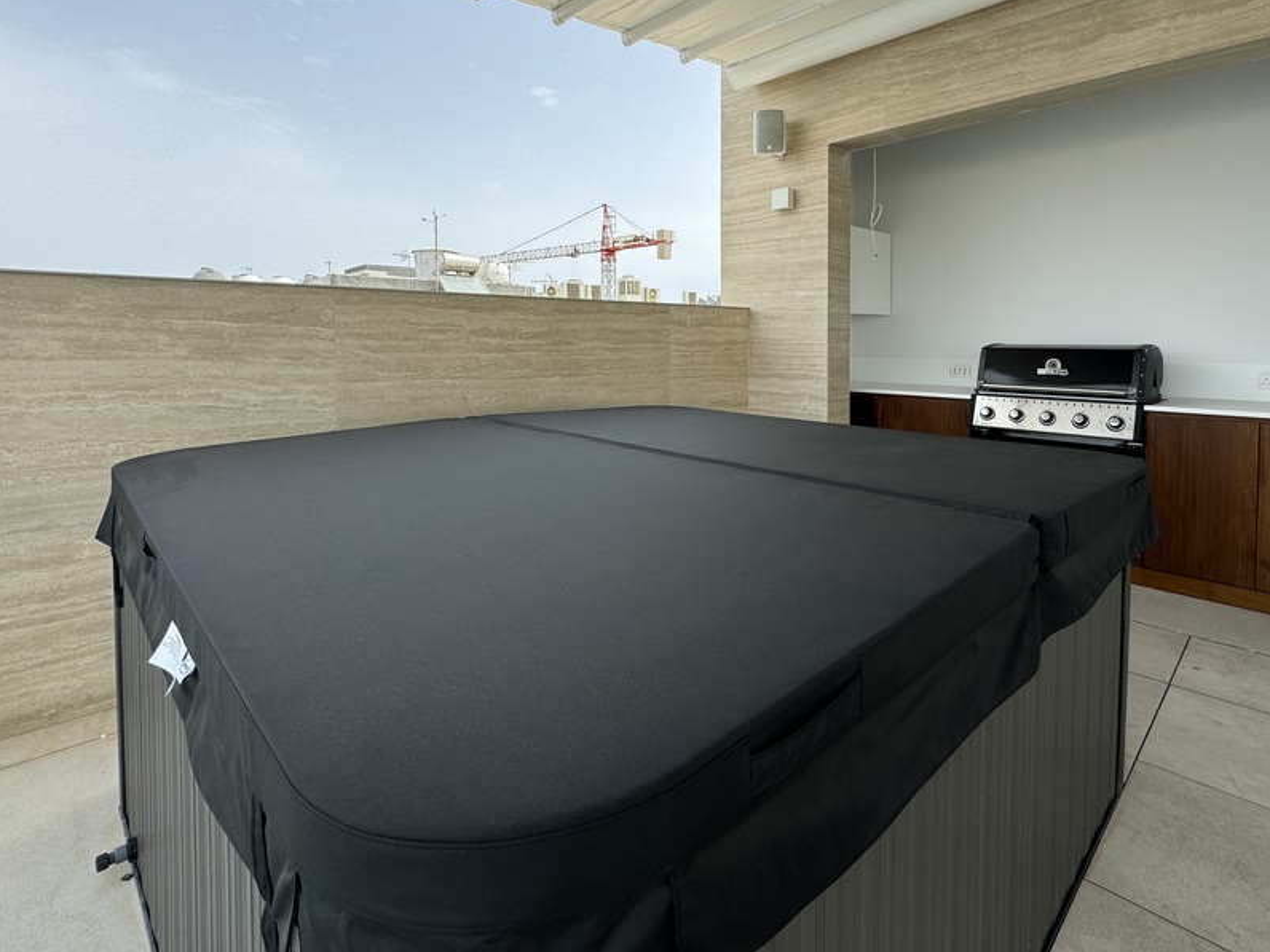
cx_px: 712
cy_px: 365
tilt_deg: -1.7
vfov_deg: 70.6
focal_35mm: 18
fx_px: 660
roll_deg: -1.0
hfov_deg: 87.4
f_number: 2.2
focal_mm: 2.22
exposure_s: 1/944
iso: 50
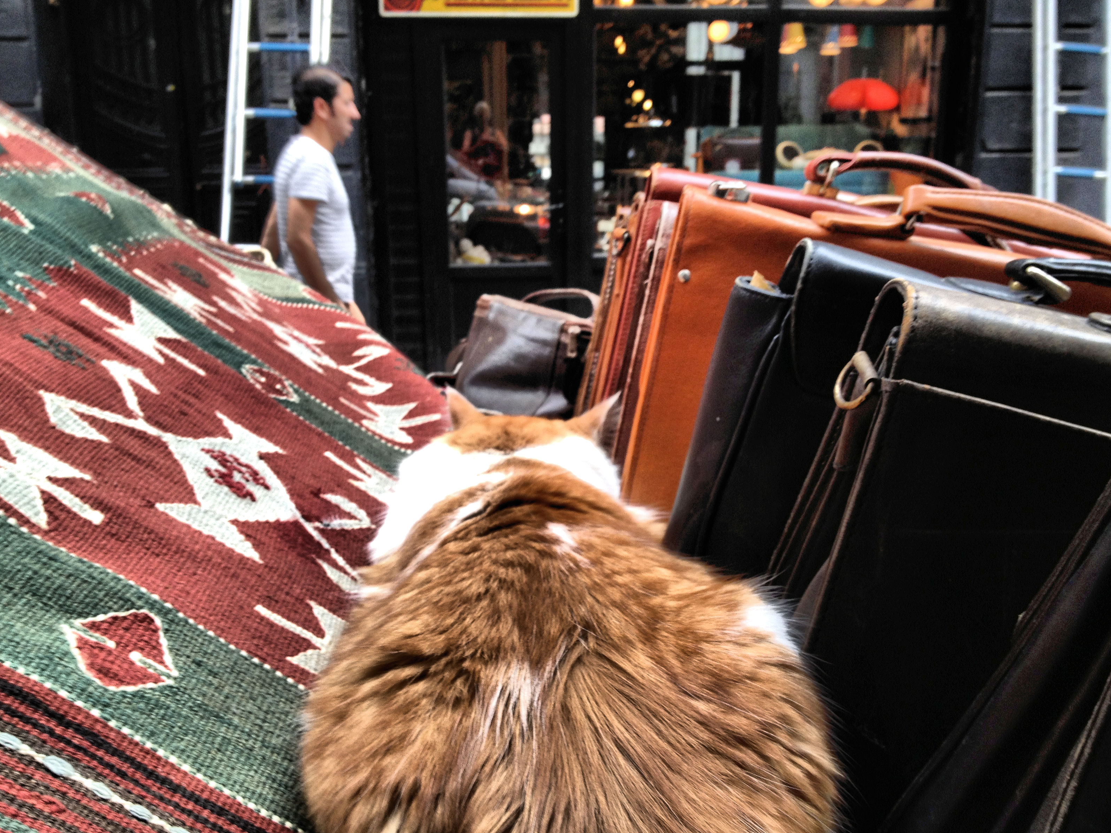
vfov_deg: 39.7
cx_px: 558
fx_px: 1155
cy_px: 409
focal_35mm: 36
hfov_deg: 51.4
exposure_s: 1/60
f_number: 2.4
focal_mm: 4.28
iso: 50
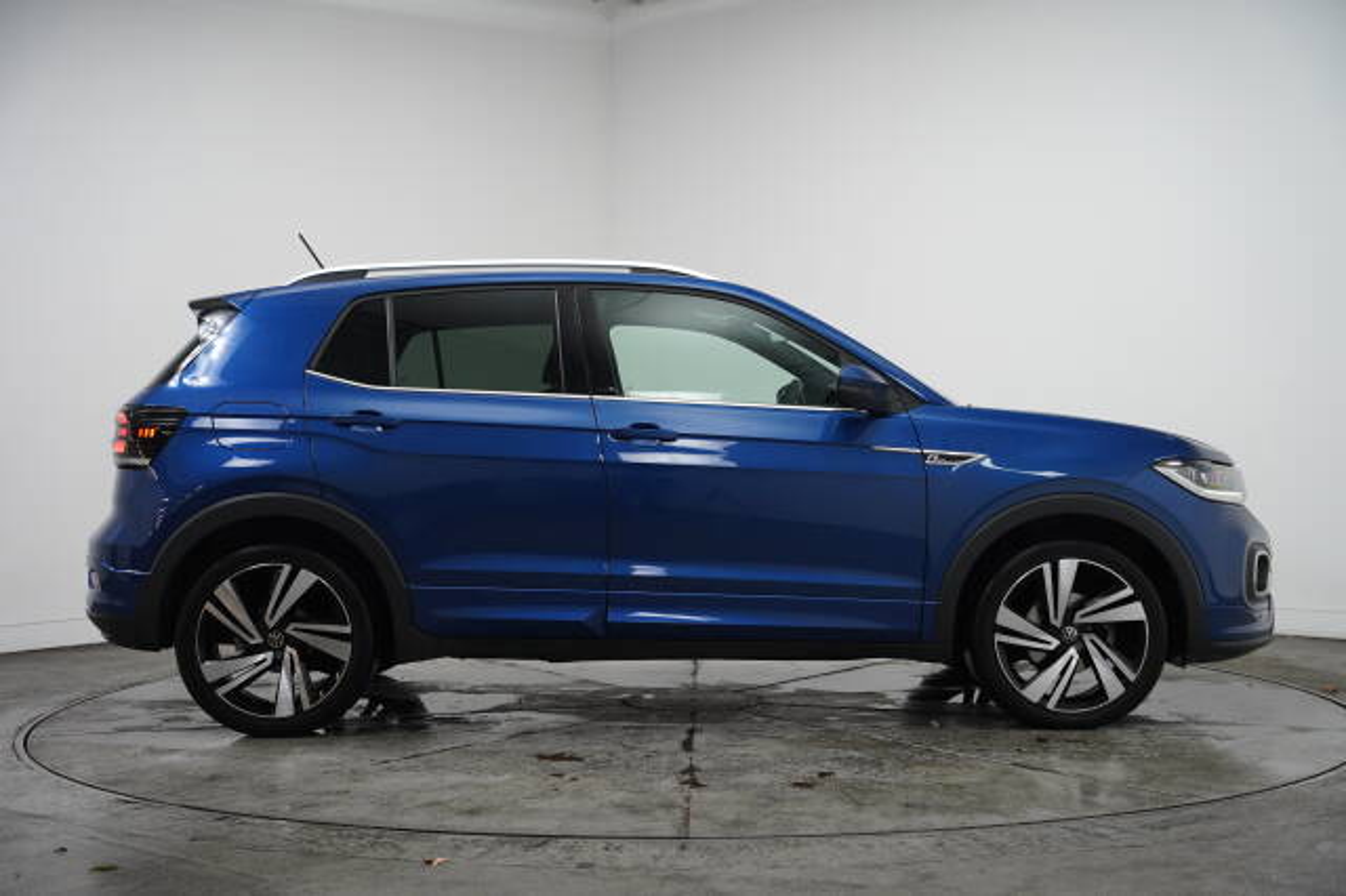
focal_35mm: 46
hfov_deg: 42.3
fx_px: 1738
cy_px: 448
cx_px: 673
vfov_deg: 28.9
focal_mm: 46.5
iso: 1250
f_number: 4
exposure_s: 1/160
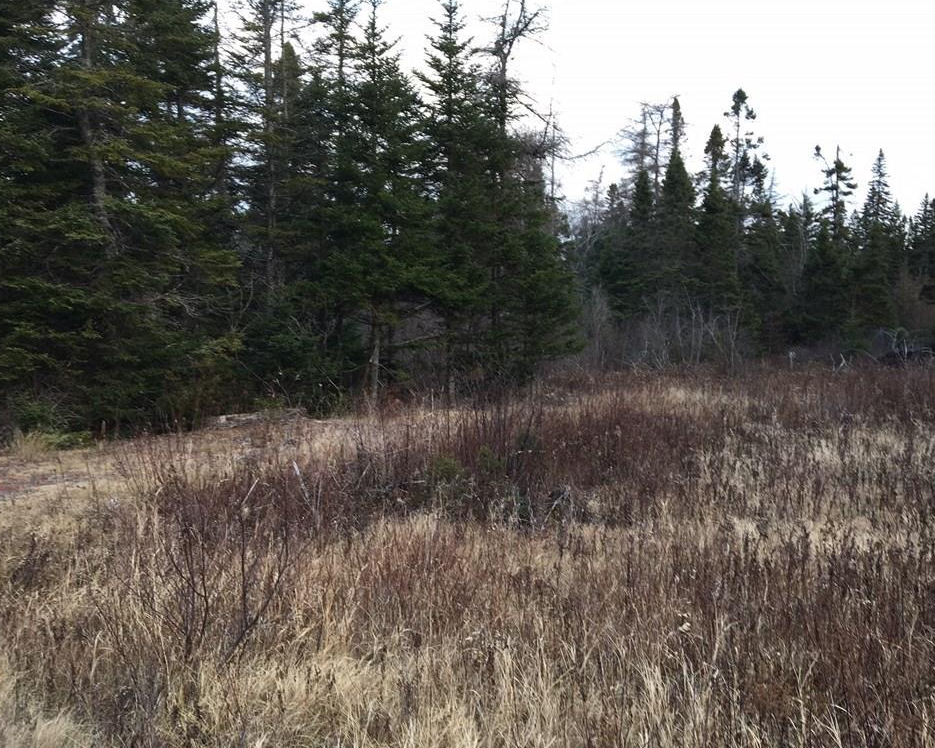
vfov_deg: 47.1
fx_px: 858
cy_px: 379
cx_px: 488
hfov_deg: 57.2
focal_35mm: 31
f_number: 2.2
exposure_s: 1/60
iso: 25
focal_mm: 4.15
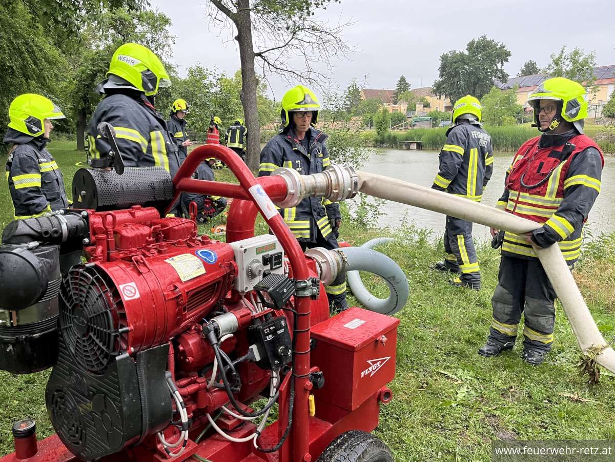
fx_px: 462
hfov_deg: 67.3
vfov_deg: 53.1
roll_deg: +0.6
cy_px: 231
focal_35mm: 26
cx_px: 308
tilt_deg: -11.6
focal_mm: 5.1
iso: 125
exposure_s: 1/92
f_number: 1.6
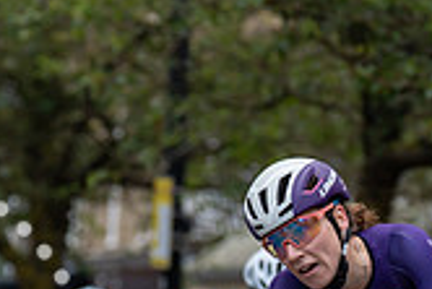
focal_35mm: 350
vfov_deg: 3.9
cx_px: 263
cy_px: 264
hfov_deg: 5.9
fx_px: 4204
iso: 640
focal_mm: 100
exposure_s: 1/800
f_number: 2.8
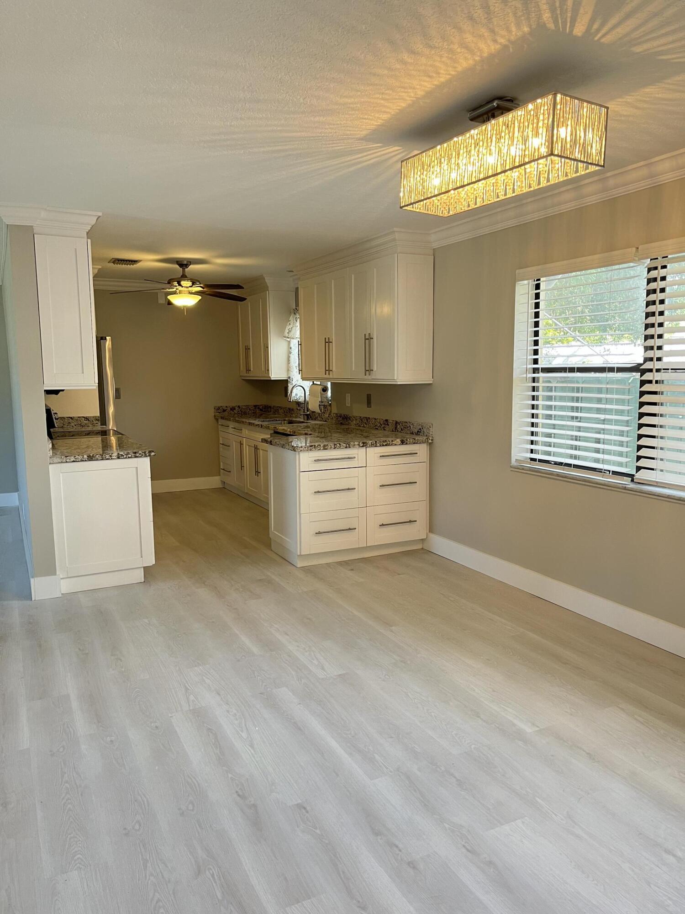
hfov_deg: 53.1
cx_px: 342
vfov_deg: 67.3
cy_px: 457
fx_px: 686
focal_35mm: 26
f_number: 1.6
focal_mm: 5.1
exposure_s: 1/60
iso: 100
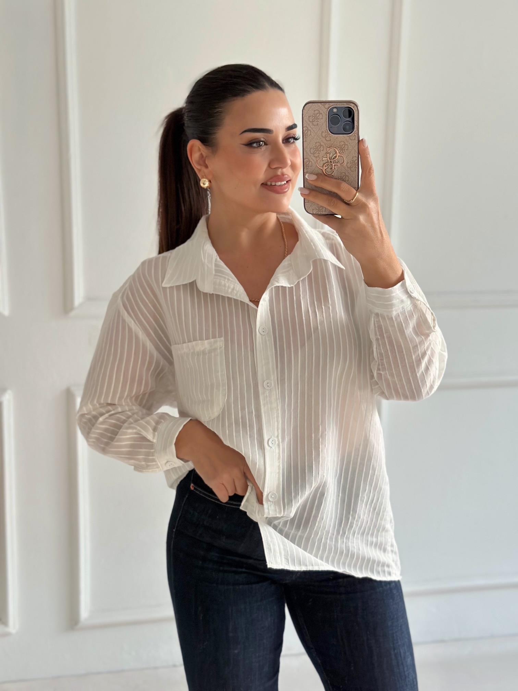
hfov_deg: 30.3
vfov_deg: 39.7
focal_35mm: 48
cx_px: 259
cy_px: 346
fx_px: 958
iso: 400
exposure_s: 1/49
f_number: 1.78
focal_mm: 6.86
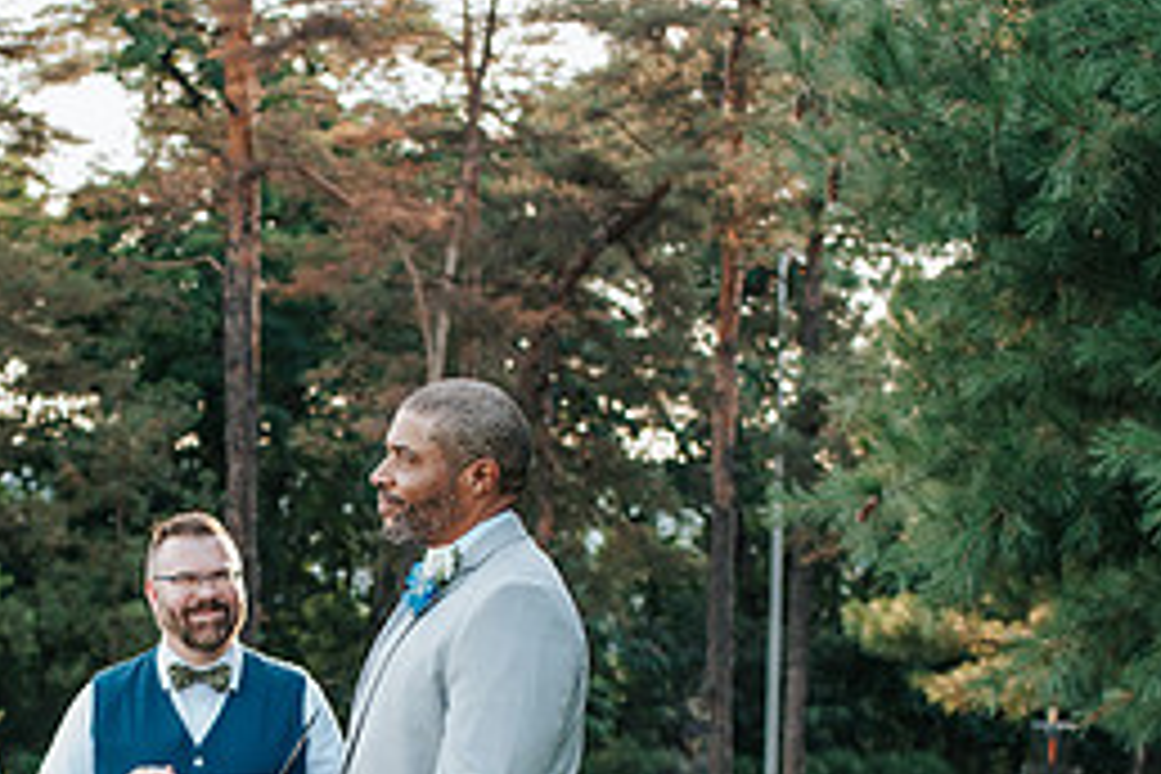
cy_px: 821
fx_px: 2677
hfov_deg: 24.1
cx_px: 229
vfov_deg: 16.0
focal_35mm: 83
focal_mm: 35
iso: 900
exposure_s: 1/1000
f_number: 3.2
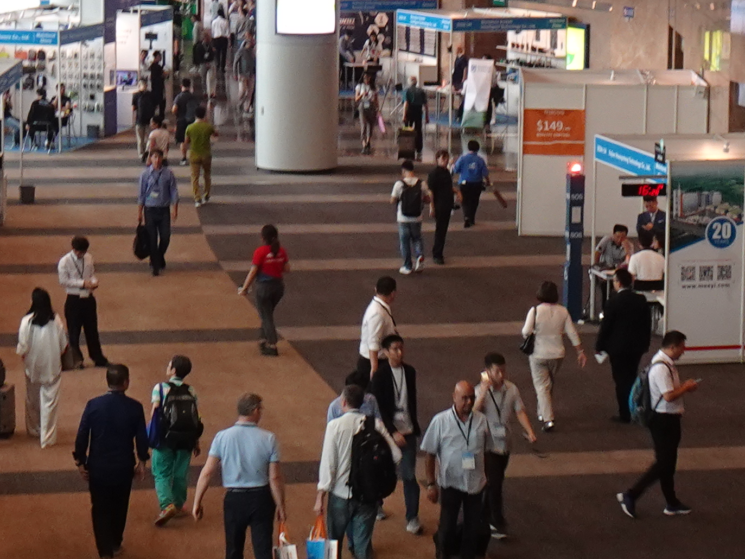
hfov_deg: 18.4
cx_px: 413
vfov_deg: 13.8
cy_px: 182
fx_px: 2303
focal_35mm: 107
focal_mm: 5.11
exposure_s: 1/30
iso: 125
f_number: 4
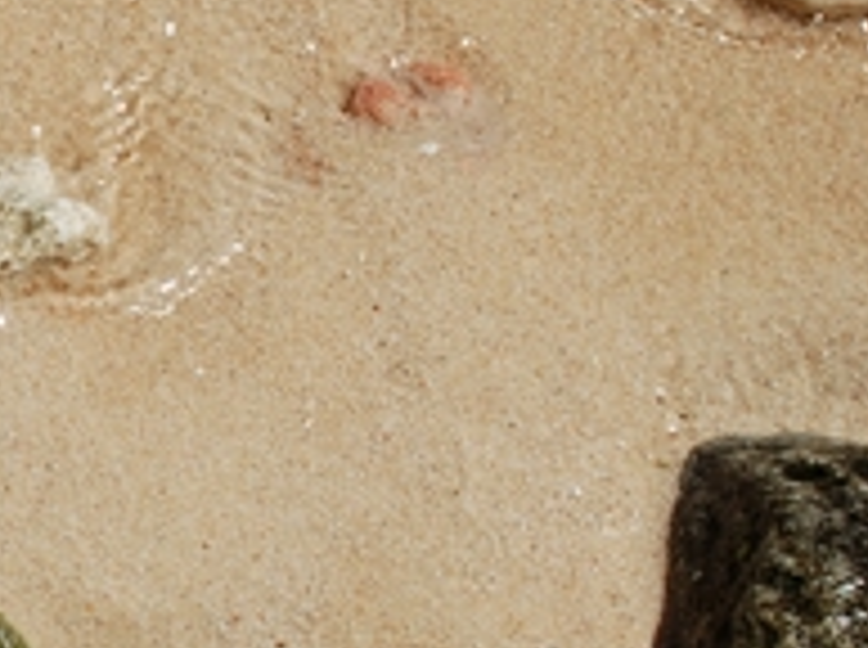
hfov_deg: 8.5
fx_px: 5631
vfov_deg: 6.6
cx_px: -675
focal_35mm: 225
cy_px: 518
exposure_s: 1/350
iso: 100
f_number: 9.5
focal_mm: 40
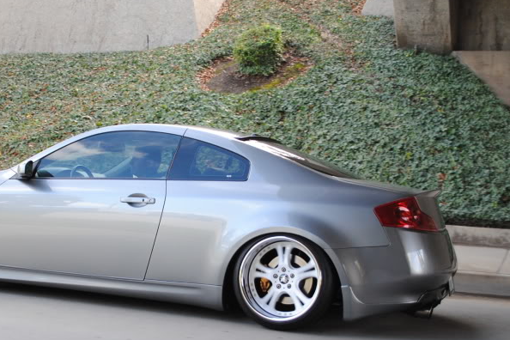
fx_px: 807
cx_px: 187
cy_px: 214
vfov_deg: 23.7
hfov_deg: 34.8
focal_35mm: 57
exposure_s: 1/500
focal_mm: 22
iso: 500
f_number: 4
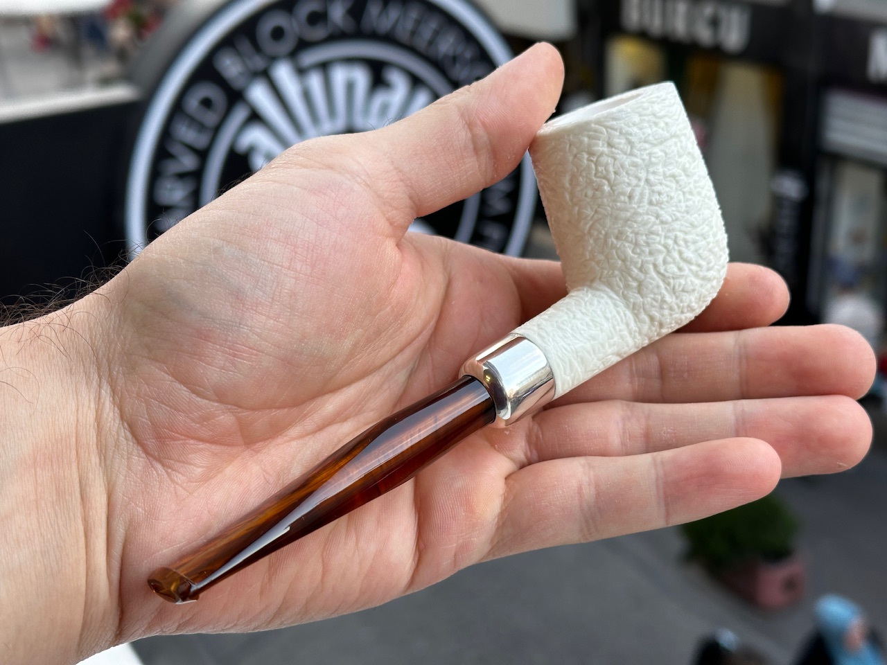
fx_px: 1230
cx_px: 444
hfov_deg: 39.7
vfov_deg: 30.3
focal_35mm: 48
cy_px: 332
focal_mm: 6.86
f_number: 1.78
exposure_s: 1/125
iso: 40
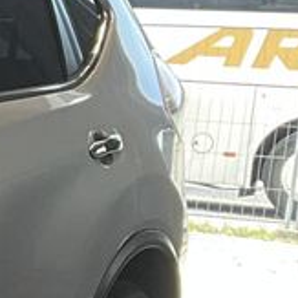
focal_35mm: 189
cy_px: 331
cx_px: -792
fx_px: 1841
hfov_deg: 7.4
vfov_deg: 9.2
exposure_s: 1/100
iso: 25
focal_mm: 3
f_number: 1.8
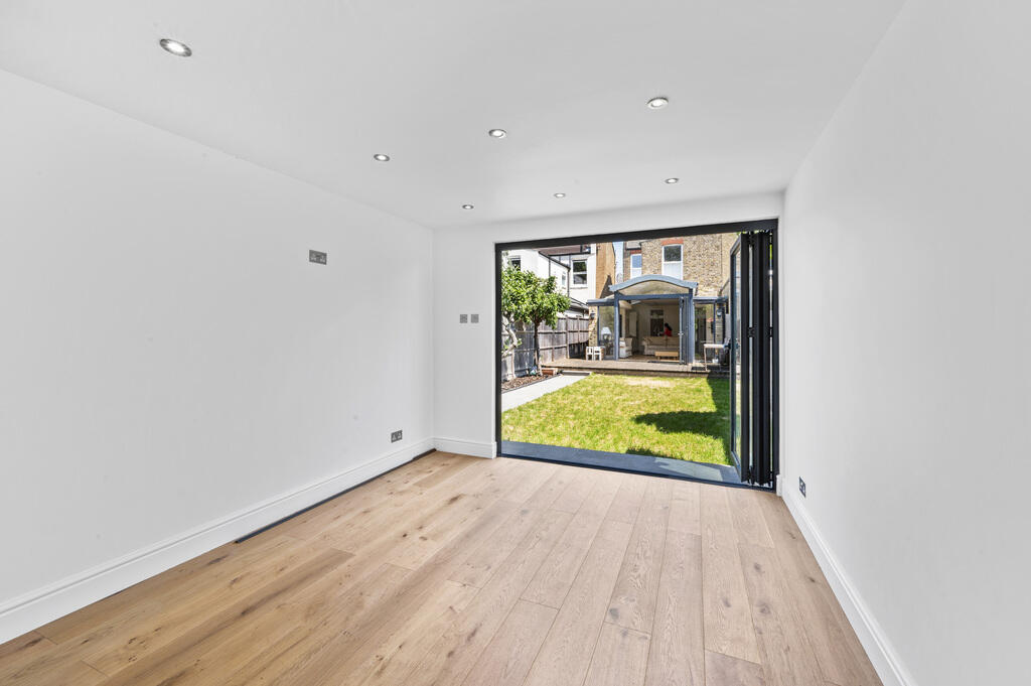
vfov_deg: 81.1
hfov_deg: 104.3
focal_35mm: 14
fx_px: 401
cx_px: 516
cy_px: 343
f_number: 16
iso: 250
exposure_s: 1/5
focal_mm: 14
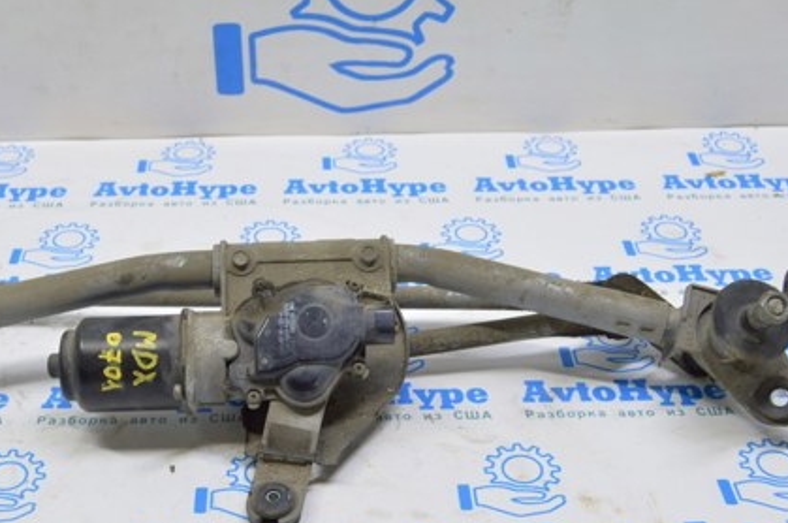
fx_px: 1202
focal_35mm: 55
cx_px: 310
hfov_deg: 36.1
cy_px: 246
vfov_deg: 24.5
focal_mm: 24
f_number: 5.6
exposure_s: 1/20
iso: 400
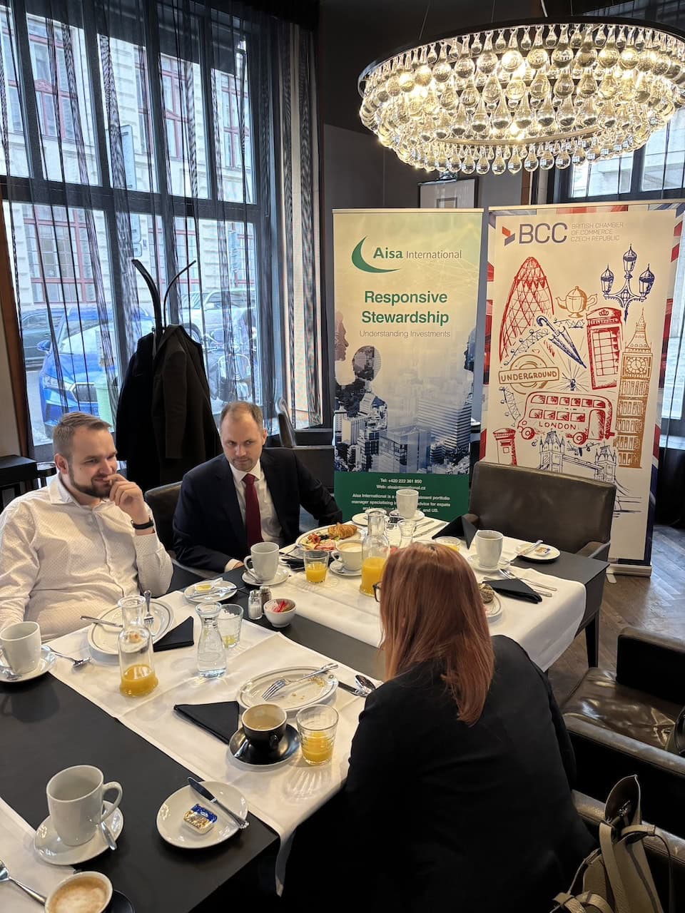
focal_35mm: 26
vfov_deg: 67.3
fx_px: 686
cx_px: 342
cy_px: 456
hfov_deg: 53.1
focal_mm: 6
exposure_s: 1/50
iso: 200
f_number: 1.6
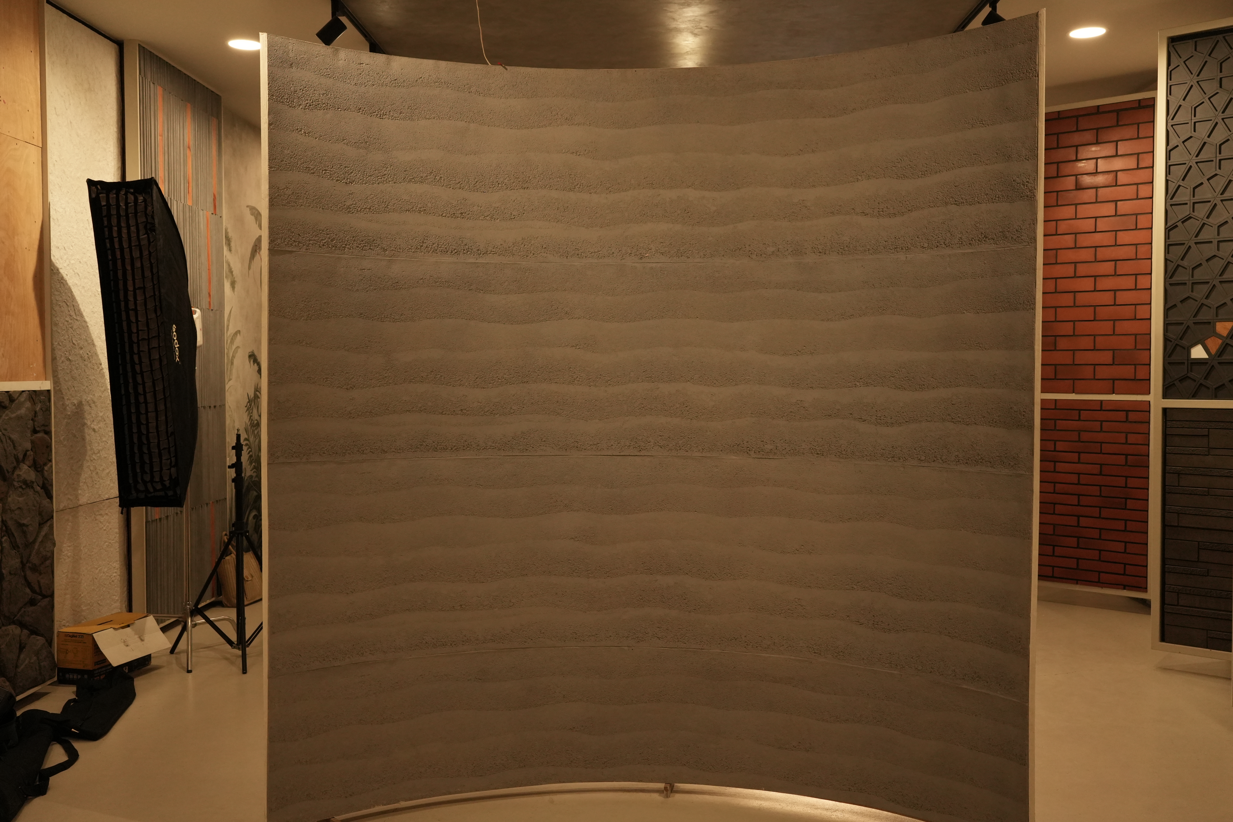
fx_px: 1199
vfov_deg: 37.9
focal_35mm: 35
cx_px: 616
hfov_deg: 54.4
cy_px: 411
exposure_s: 1/160
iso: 2500
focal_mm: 35
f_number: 8
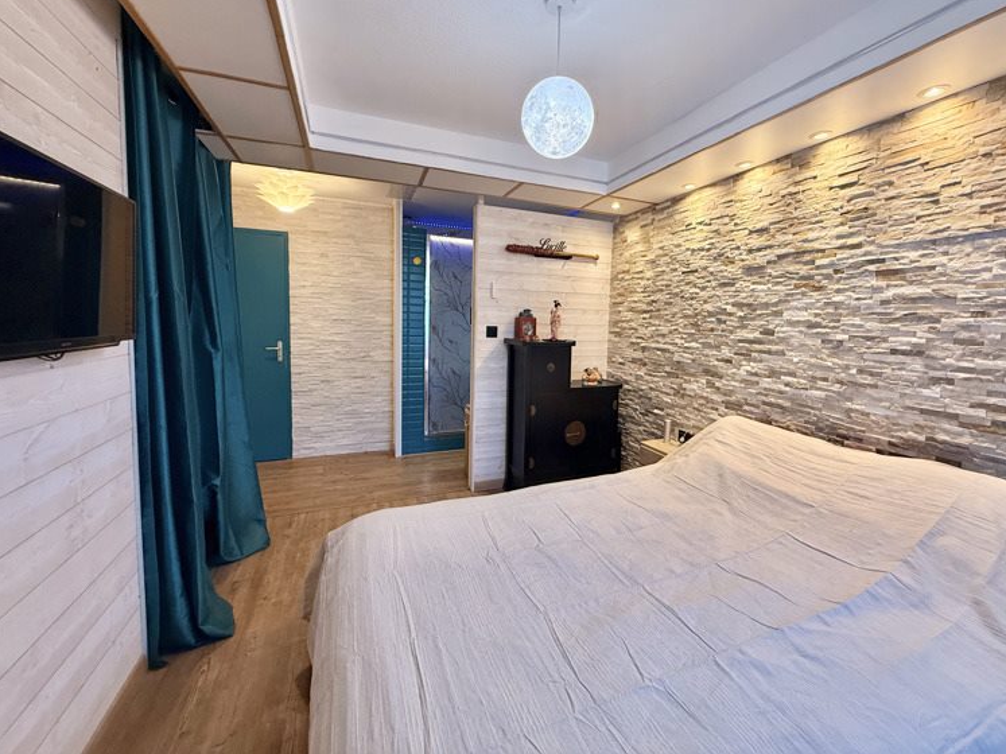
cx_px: 535
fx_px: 436
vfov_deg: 81.6
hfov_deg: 98.1
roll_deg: -1.7
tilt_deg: -3.8
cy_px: 351
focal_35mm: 15
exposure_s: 1/100
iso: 320
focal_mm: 2.22
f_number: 2.2
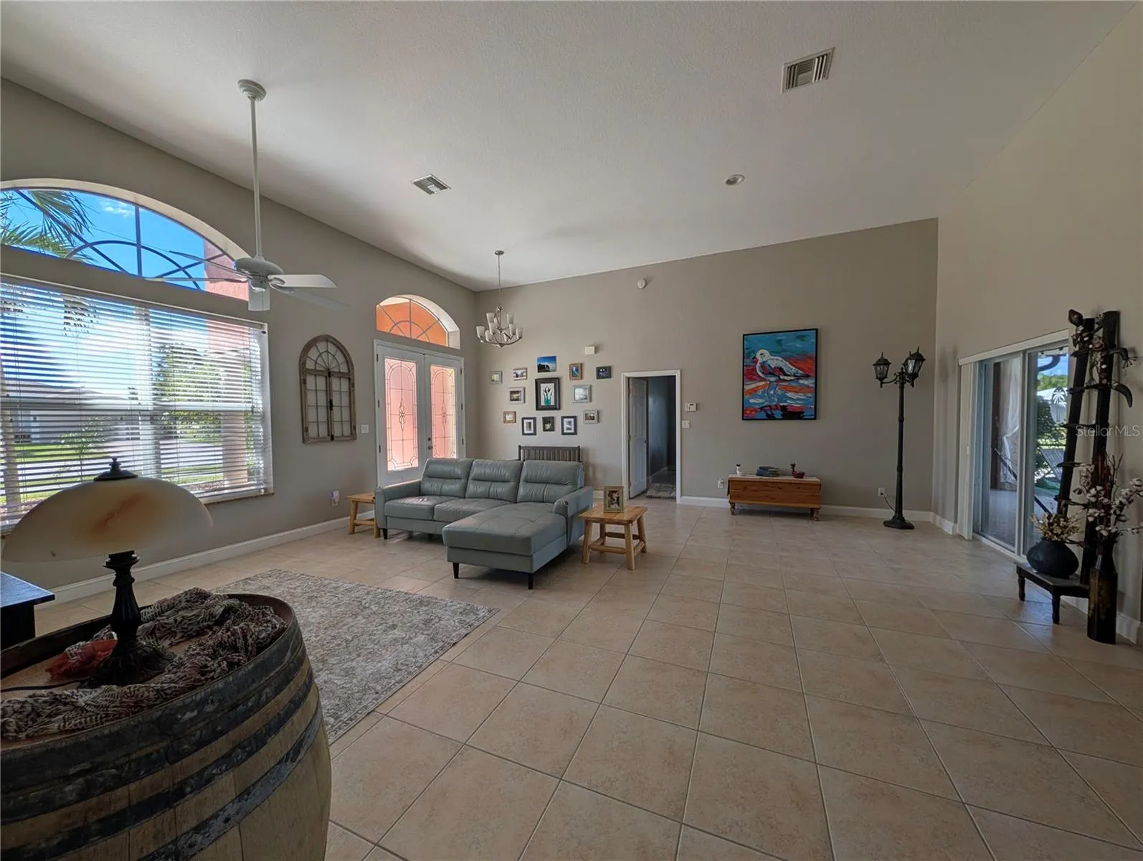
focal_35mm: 12
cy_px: 430
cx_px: 572
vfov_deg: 94.6
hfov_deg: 110.5
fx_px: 397
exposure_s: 1/518
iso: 48
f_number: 1.7
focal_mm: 2.02
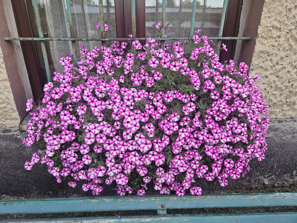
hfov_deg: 73.9
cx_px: 148
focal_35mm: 23
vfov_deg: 58.9
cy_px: 112
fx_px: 197
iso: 100
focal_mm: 5.4
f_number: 1.8
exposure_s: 1/180
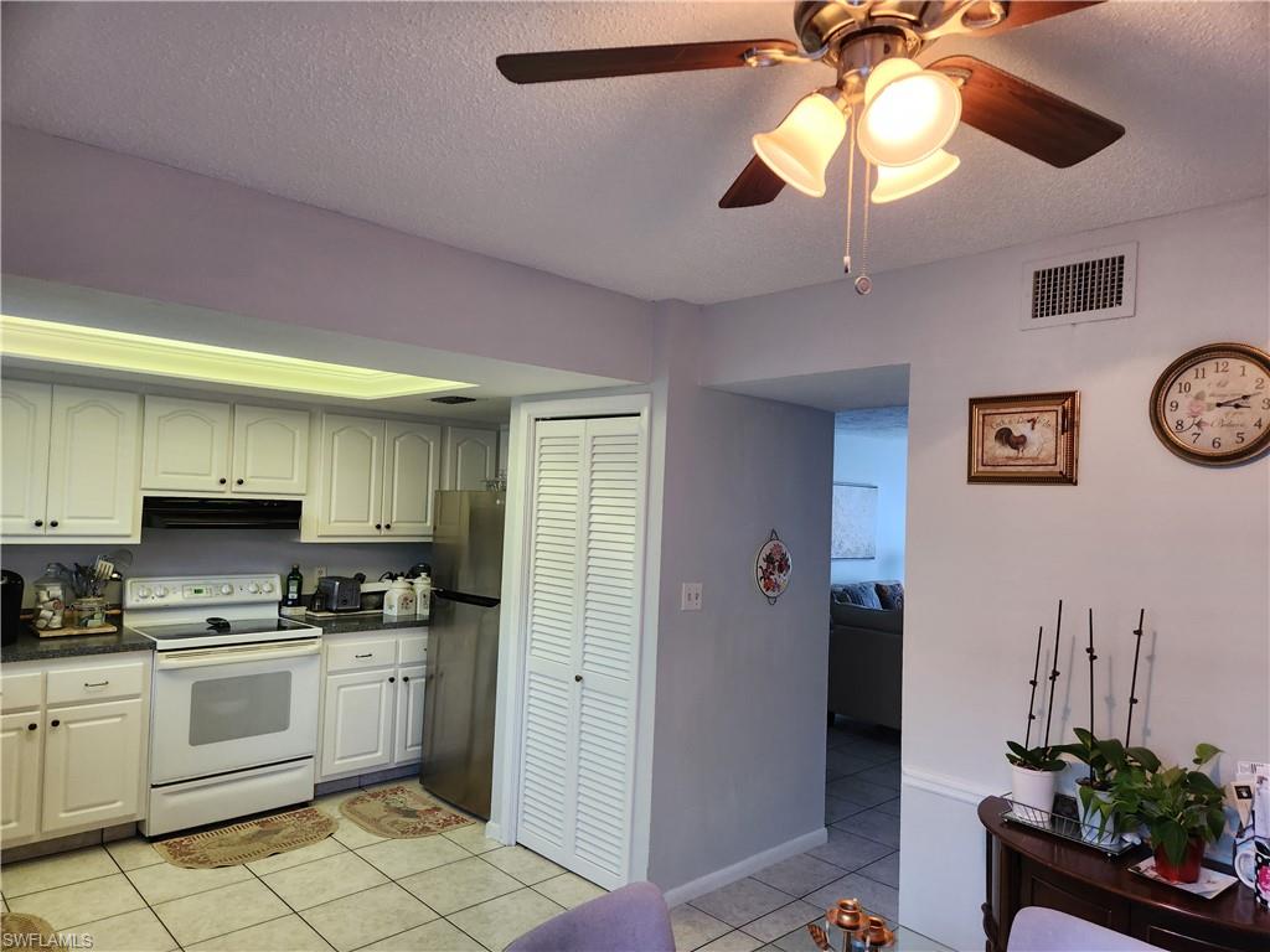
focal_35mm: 23
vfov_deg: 58.9
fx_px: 844
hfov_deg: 73.9
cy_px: 476
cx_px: 635
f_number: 1.8
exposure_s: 1/120
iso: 200
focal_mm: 5.4
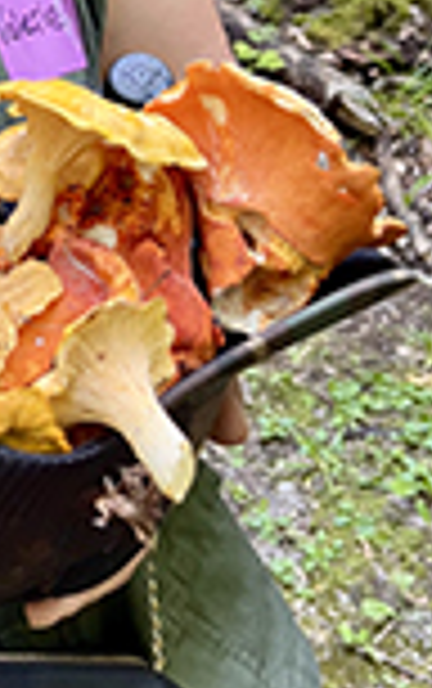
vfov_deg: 23.4
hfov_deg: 13.9
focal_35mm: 84
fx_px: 1578
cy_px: -29
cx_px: -342
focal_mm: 5.1
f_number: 1.6
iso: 64
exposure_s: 1/121
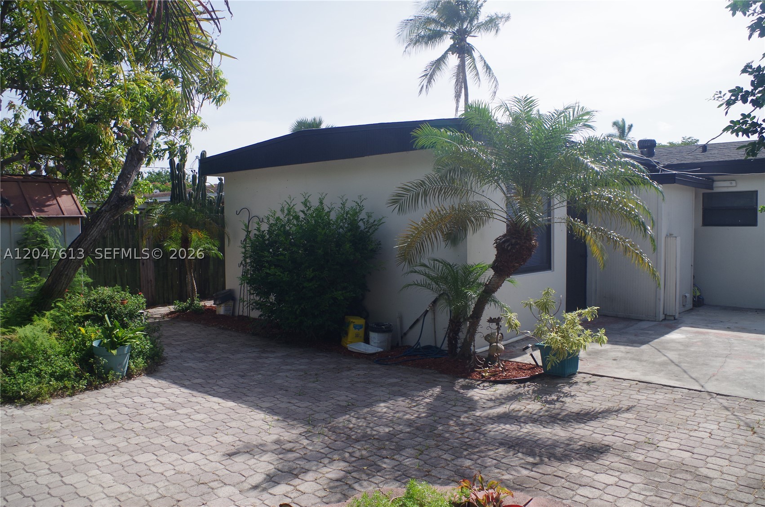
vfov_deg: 47.7
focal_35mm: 27
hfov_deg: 67.5
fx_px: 573
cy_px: 254
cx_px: 382
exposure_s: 1/400
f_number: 7.1
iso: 200
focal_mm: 18
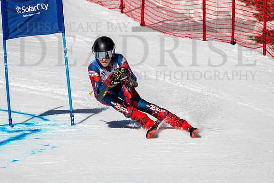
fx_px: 7601
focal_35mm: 998
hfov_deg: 2.1
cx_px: 150
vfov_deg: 1.4
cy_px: 90
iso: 200
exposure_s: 1/2000
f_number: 8
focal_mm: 400
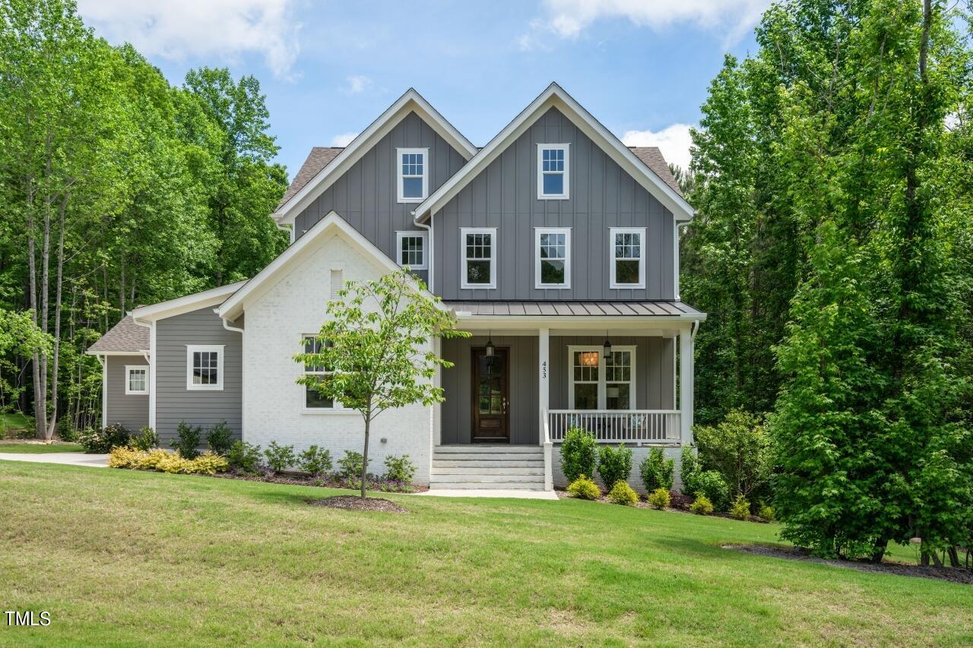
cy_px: 324
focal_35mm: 31
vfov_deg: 42.3
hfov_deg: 60.3
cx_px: 486
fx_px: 838
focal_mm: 31
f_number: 8
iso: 320
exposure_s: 1/400
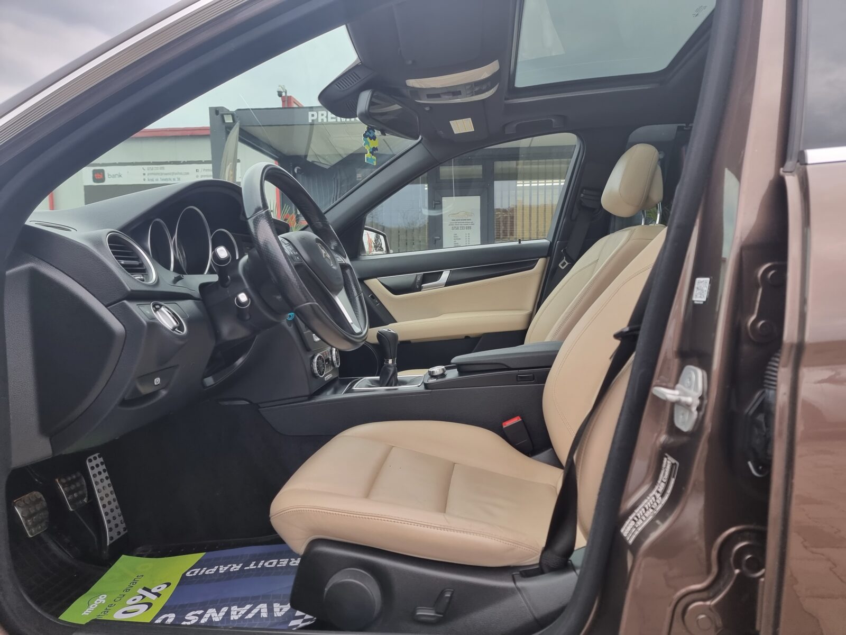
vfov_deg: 56.8
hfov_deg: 71.6
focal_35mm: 24
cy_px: 318
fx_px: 587
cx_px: 423
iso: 80
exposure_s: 1/120
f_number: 1.8
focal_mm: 6.7
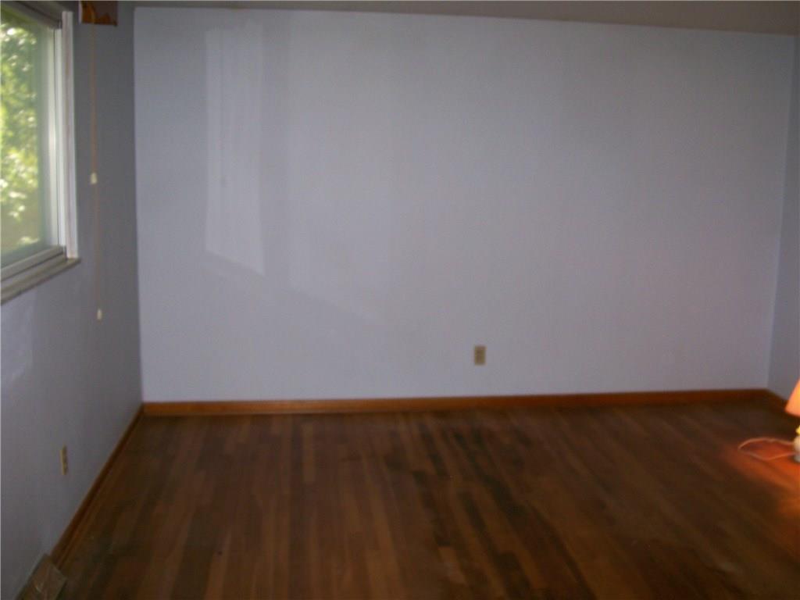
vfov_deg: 39.7
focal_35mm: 36
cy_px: 300
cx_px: 400
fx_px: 832
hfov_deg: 51.4
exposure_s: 1/64
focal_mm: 6
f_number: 2.7
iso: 80
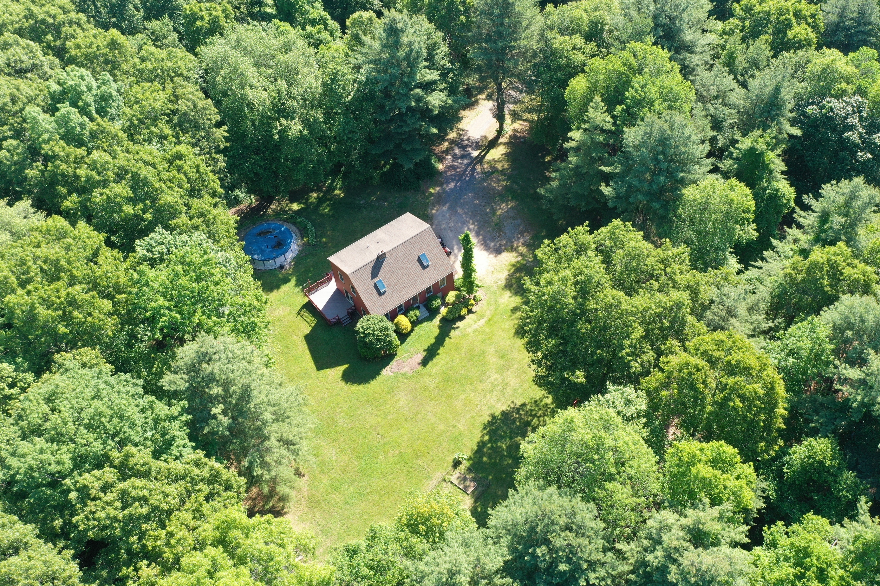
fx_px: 758
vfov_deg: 42.3
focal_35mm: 31
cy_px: 300
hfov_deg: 60.2
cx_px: 477
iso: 100
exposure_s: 1/100
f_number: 5
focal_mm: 10.26
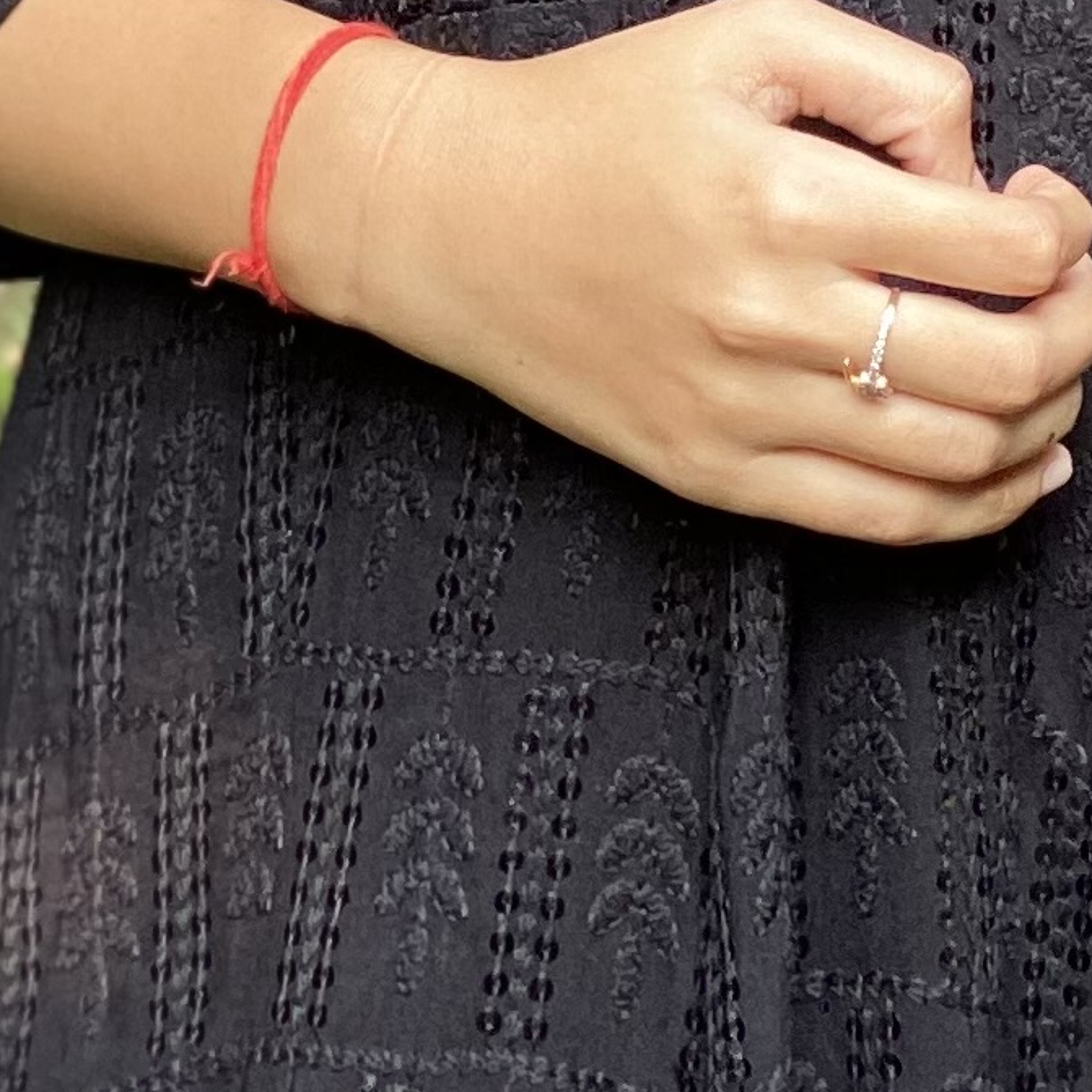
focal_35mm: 276
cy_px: -1255
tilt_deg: +0.0
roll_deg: +1.4
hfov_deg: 6.3
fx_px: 9851
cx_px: 579
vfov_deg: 6.1
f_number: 2
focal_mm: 6
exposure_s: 1/122
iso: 25
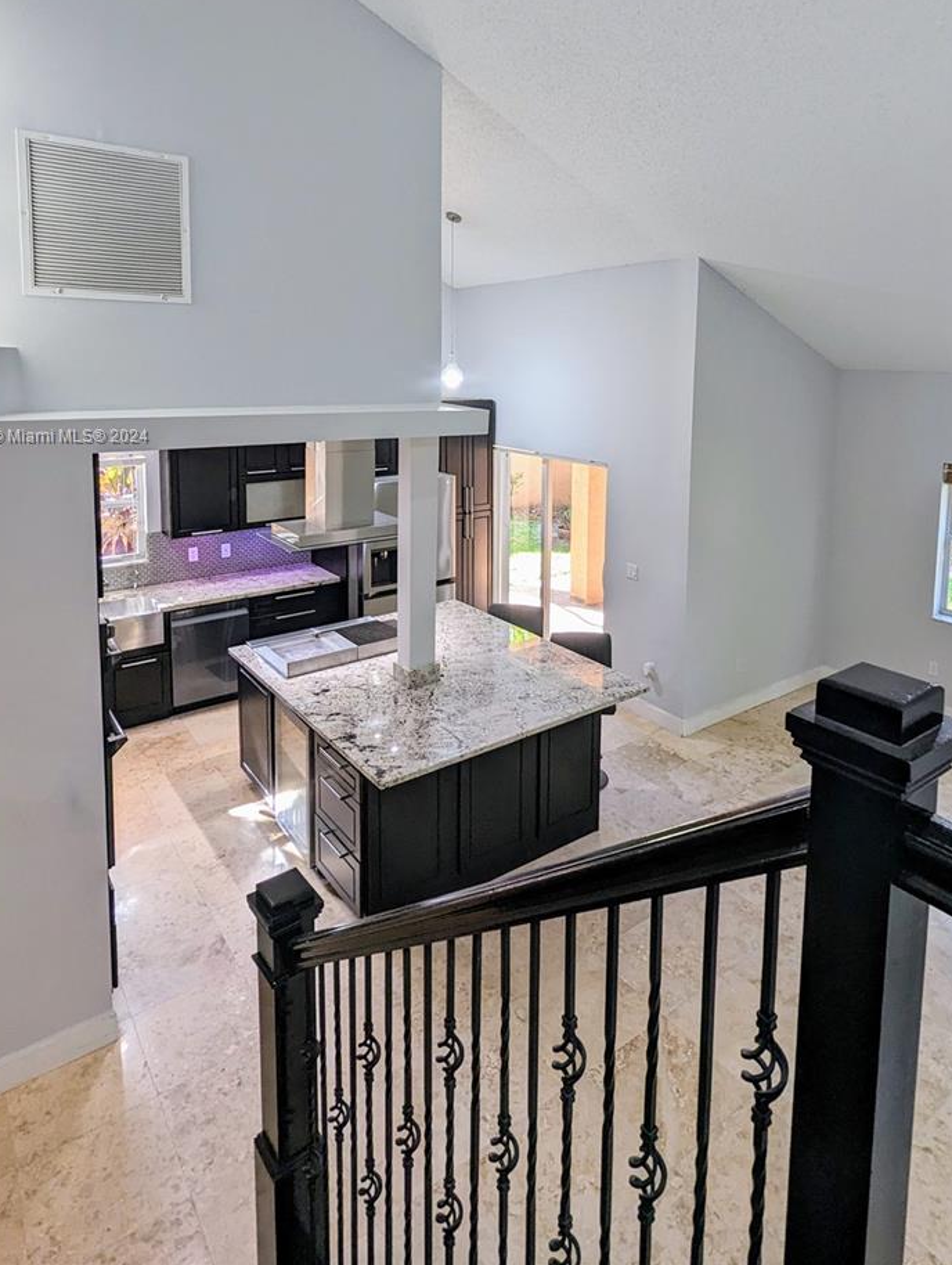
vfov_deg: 76.8
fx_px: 768
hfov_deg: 63.4
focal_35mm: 21
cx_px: 520
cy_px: 437
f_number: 2.2
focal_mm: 2.35
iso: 77
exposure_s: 1/60
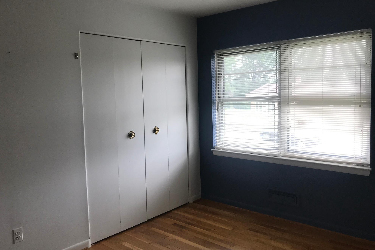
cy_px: 123
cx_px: 185
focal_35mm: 30
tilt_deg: -4.3
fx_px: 312
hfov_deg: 61.9
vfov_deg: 43.6
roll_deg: +1.6
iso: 32
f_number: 1.8
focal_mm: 3.99
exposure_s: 1/120
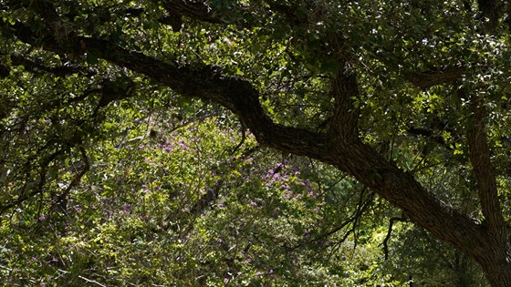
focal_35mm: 116
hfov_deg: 16.2
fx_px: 1572
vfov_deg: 10.3
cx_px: 852
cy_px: 306
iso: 100
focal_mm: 31
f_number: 8
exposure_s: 1/100
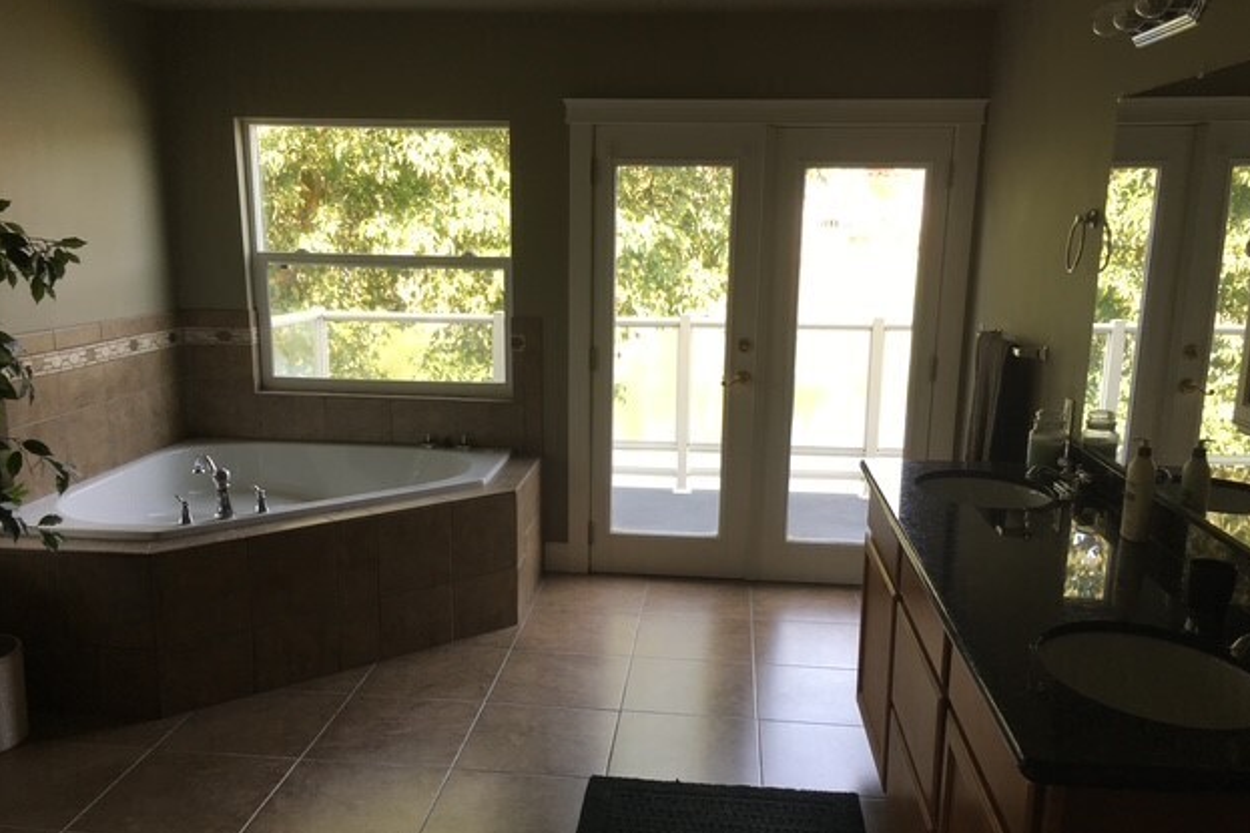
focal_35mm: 31
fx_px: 1076
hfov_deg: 60.3
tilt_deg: -11.4
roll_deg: +0.7
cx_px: 622
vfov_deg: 42.2
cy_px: 462
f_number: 2.2
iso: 25
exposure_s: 1/50
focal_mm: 4.15
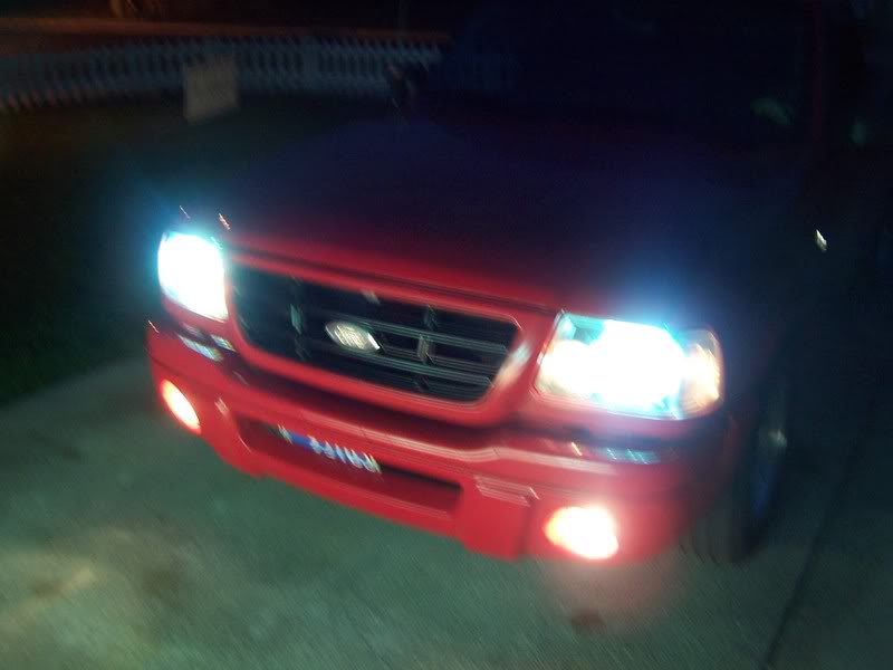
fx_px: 929
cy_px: 335
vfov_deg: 39.7
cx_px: 446
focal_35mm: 36
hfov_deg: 51.4
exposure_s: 1/4
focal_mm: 6
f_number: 3
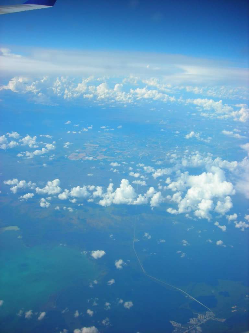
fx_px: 364
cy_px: 166
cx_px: 124
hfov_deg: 37.7
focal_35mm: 38
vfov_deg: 49.0
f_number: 6.4
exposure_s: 1/186
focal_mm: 6.3
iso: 50
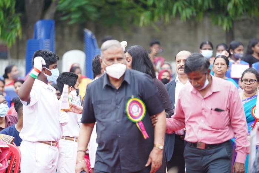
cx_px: 130
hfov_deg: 11.7
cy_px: 86
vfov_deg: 7.8
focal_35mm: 176
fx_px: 1266
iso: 800
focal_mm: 176
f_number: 3.2
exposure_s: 1/320
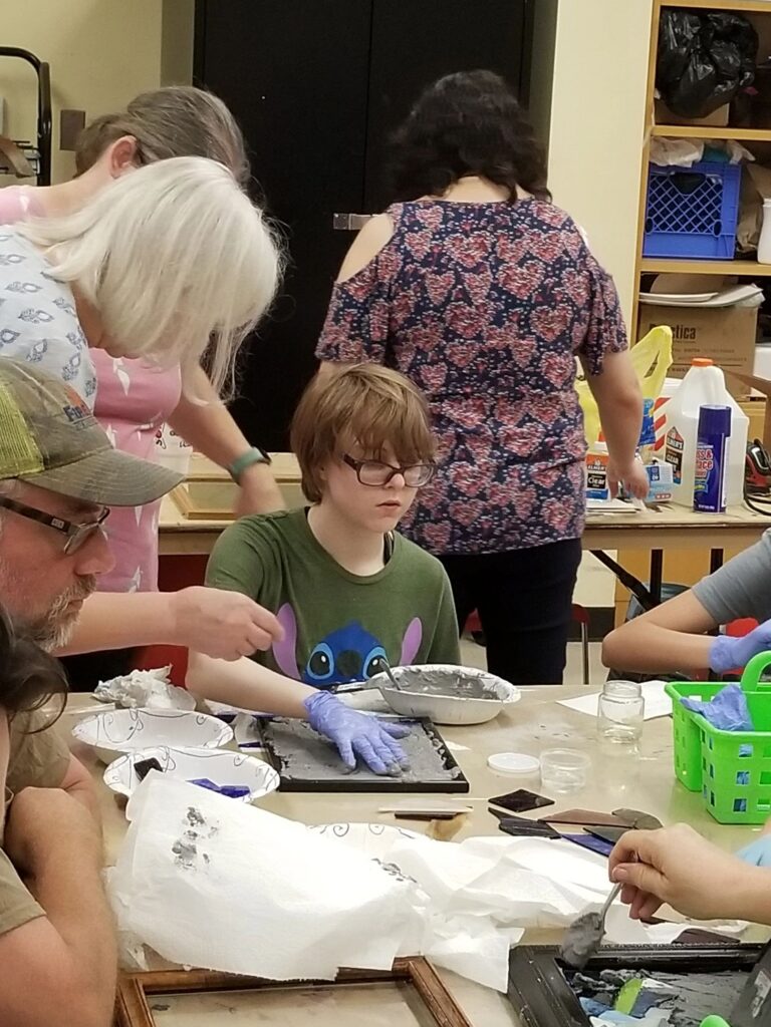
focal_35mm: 26
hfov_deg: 53.1
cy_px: 514
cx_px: 386
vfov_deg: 67.3
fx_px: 772
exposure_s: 1/60
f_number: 1.7
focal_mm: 4.25
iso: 200
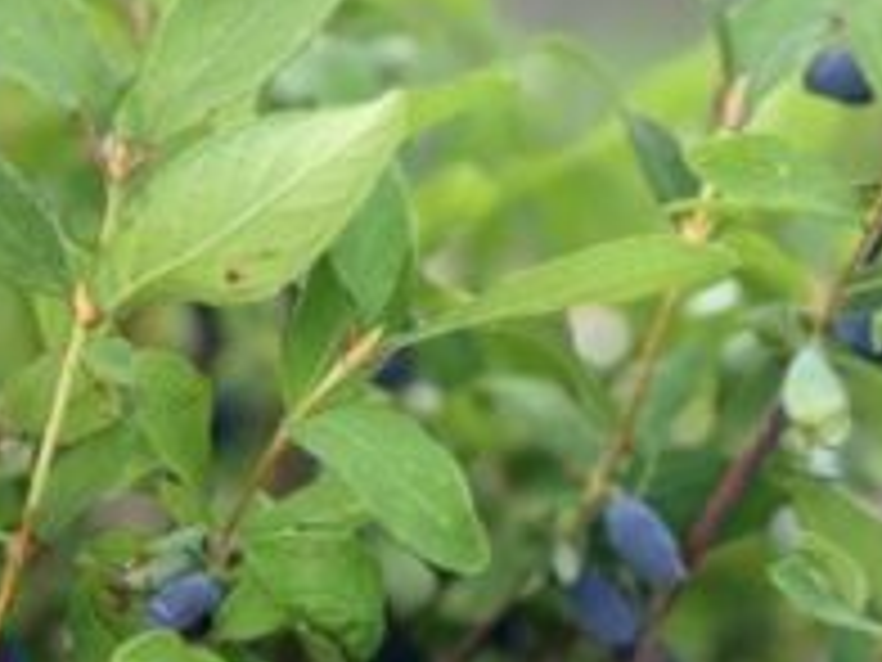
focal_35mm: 84
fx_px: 2140
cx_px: 160
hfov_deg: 22.9
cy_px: 599
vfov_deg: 17.3
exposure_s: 1/898
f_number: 1.78
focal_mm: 6.76
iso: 100
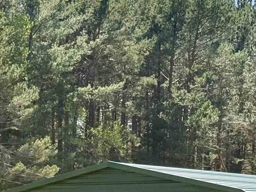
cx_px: 142
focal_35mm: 166
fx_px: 1228
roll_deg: -1.6
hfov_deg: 11.9
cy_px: 224
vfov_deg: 8.8
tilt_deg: -0.4
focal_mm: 6.76
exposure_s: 1/2976
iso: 100
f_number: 1.78
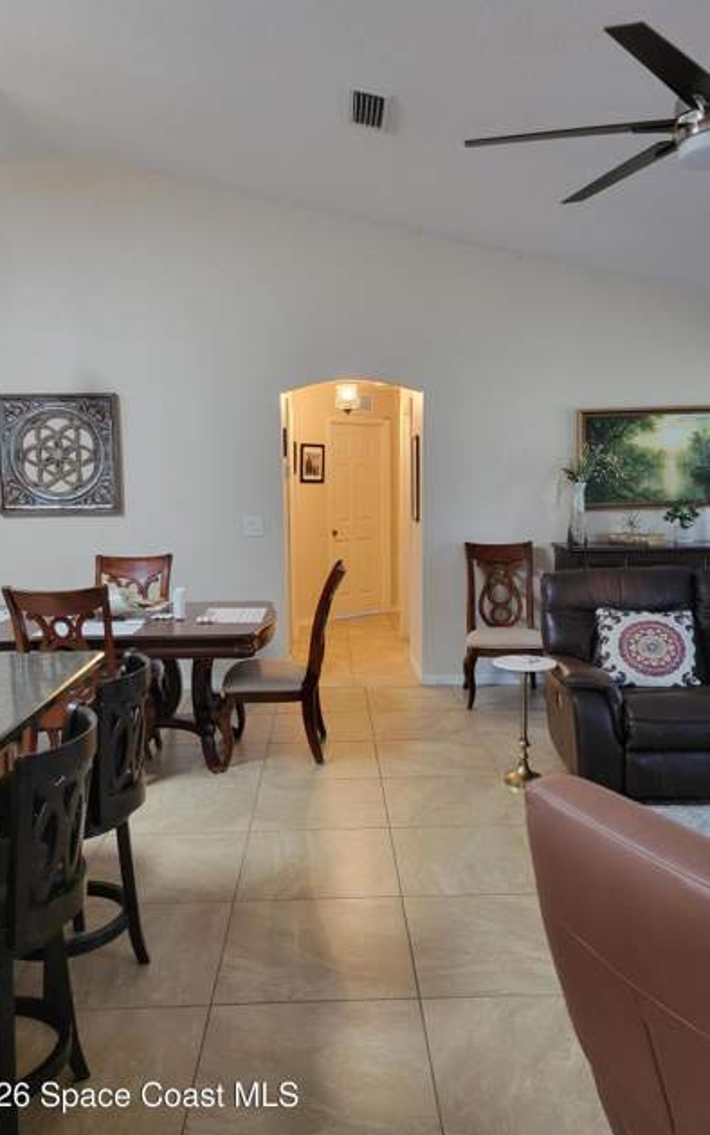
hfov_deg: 44.6
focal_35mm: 28
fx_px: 866
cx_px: 364
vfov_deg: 66.5
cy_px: 571
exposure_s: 1/40
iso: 320
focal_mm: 5.4
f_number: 1.8
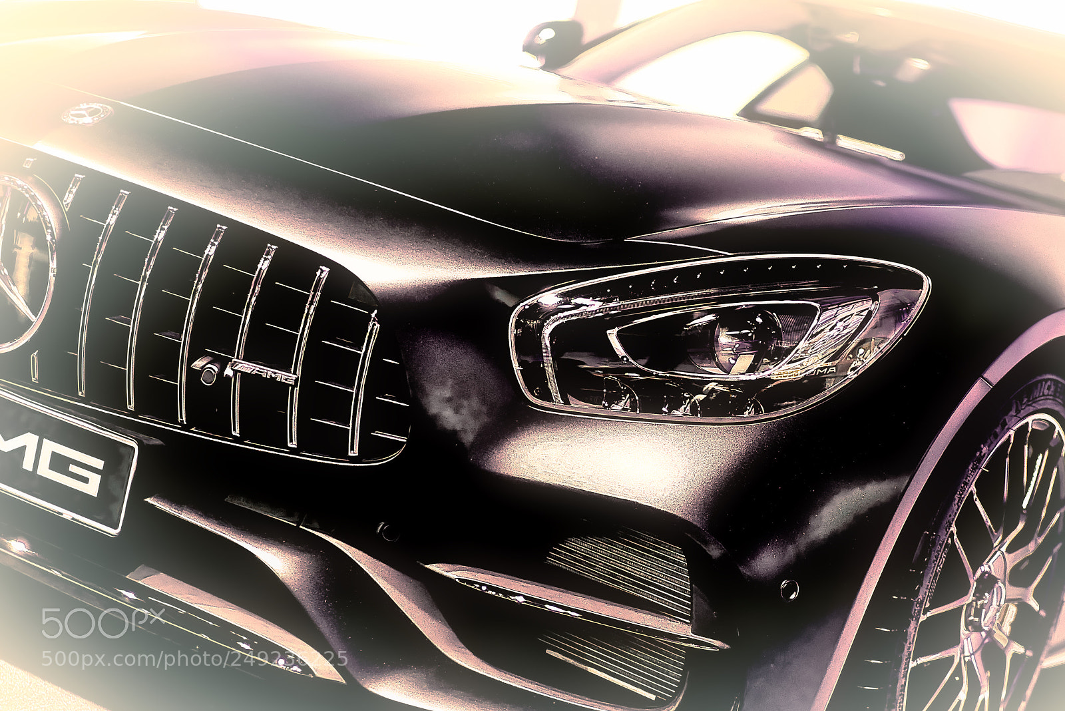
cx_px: 532
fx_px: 1036
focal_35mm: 35
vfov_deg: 37.9
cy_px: 356
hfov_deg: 54.4
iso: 500
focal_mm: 35
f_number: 1.4
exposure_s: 1/40
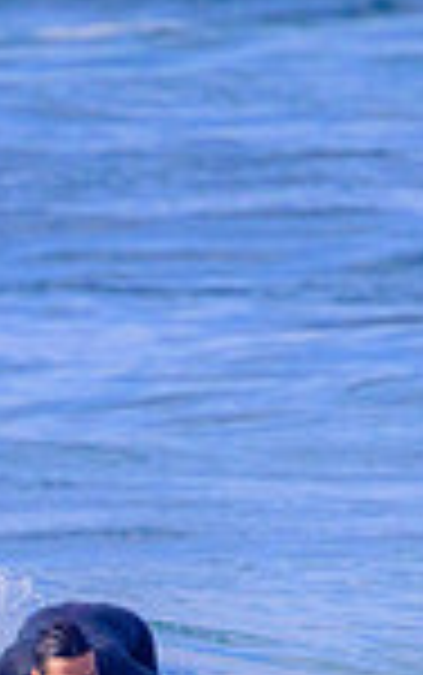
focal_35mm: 3144
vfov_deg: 0.7
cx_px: 99
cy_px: 844
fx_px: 57880
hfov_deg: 0.4
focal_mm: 800
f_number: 11
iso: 1100
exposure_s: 1/2000
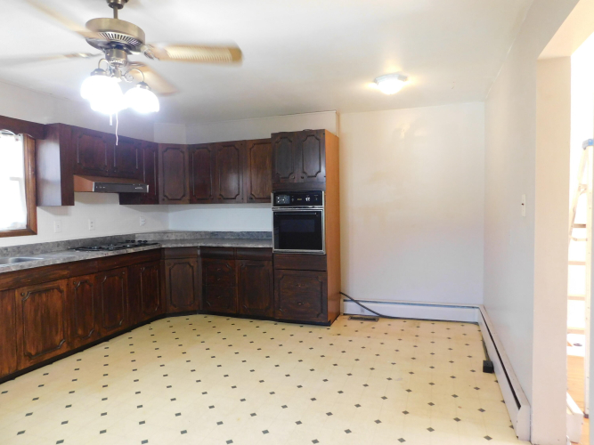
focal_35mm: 23
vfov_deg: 58.9
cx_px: 297
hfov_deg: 73.9
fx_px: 395
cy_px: 222
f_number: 3
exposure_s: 1/25
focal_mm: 4
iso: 400
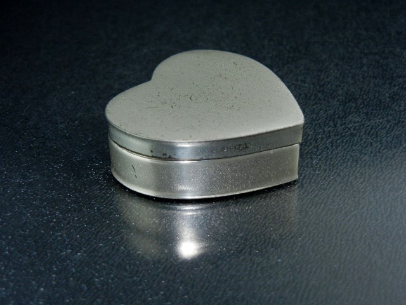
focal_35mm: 68
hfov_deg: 28.6
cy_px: 152
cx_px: 203
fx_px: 798
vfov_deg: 21.6
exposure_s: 1/30
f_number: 4.1
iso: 204
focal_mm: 12.2
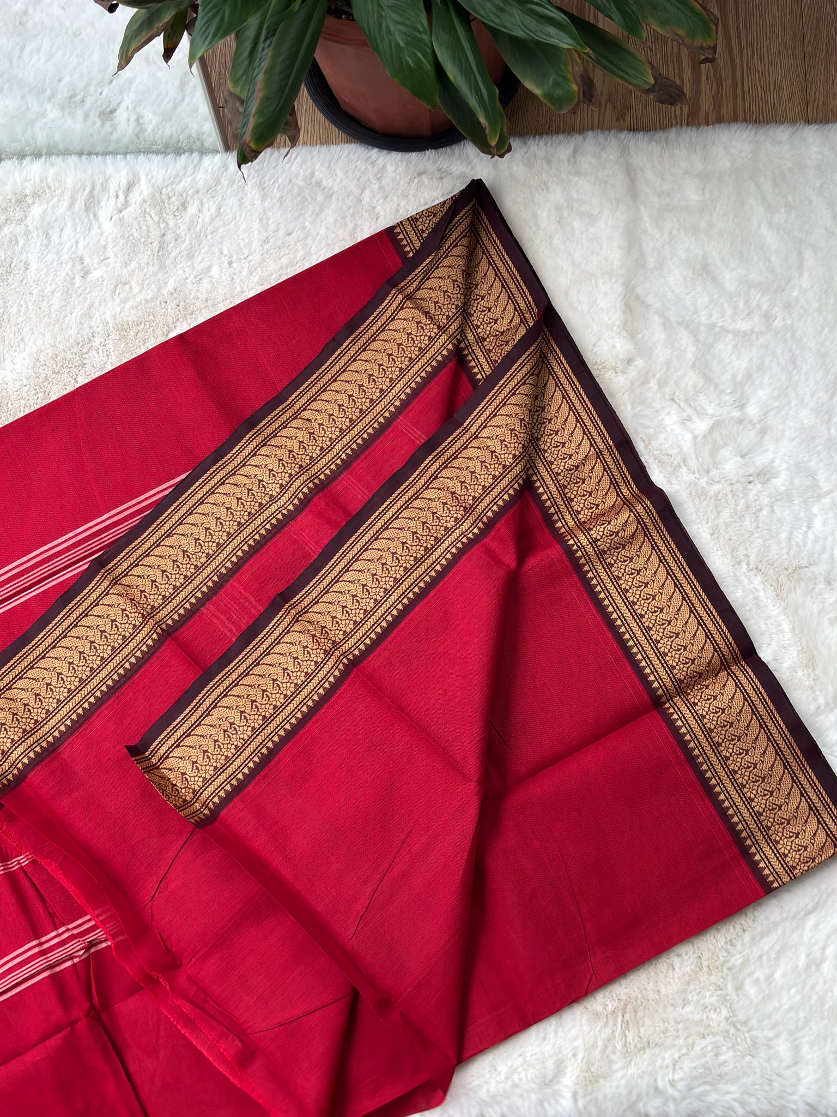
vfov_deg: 38.9
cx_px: 418
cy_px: 558
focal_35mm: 49
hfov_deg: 29.7
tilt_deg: -74.1
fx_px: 1580
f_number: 1.6
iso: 32
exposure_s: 1/100
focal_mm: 5.96
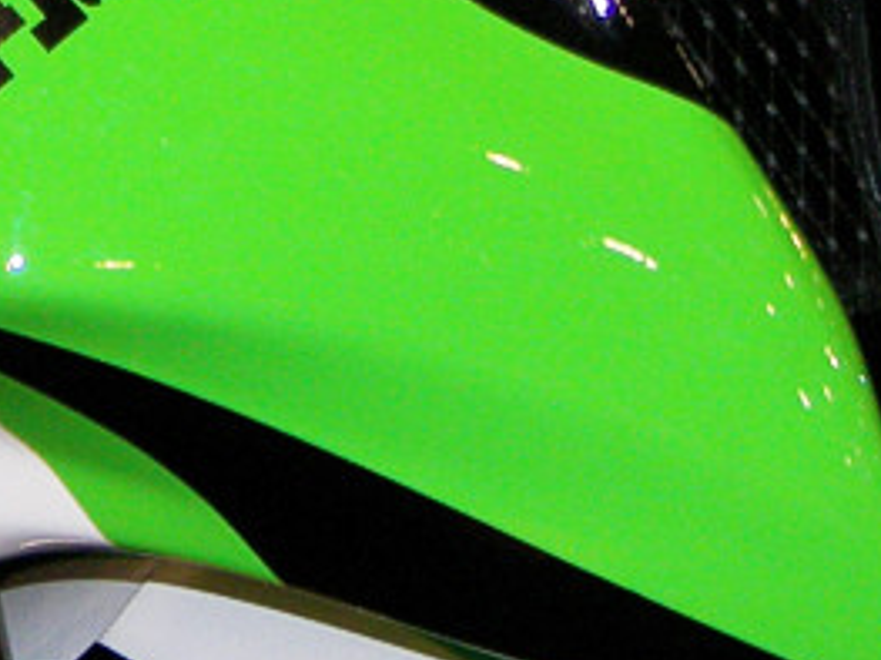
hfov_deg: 6.2
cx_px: -188
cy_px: -367
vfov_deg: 4.6
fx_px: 8090
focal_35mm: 318
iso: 100
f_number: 3.2
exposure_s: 1/40
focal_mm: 15.4
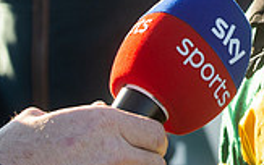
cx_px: 322
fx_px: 2217
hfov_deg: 6.8
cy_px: -146
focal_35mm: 308
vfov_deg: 4.2
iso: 400
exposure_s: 1/500
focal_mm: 85
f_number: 8
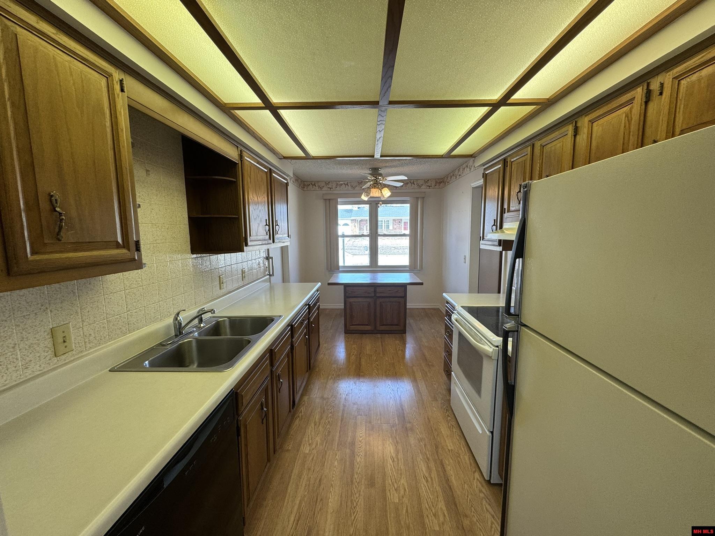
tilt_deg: -8.5
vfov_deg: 85.7
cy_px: 268
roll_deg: +0.6
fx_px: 289
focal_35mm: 14
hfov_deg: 102.1
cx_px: 358
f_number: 2.2
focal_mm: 2.22
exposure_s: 1/120
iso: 100
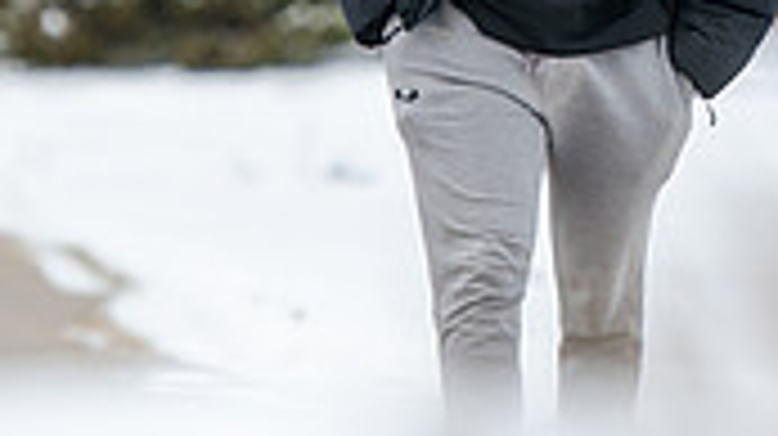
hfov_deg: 3.5
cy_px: -303
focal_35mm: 614
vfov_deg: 2.0
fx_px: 12657
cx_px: 657
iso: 160
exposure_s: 1/800
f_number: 3.5
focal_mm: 175
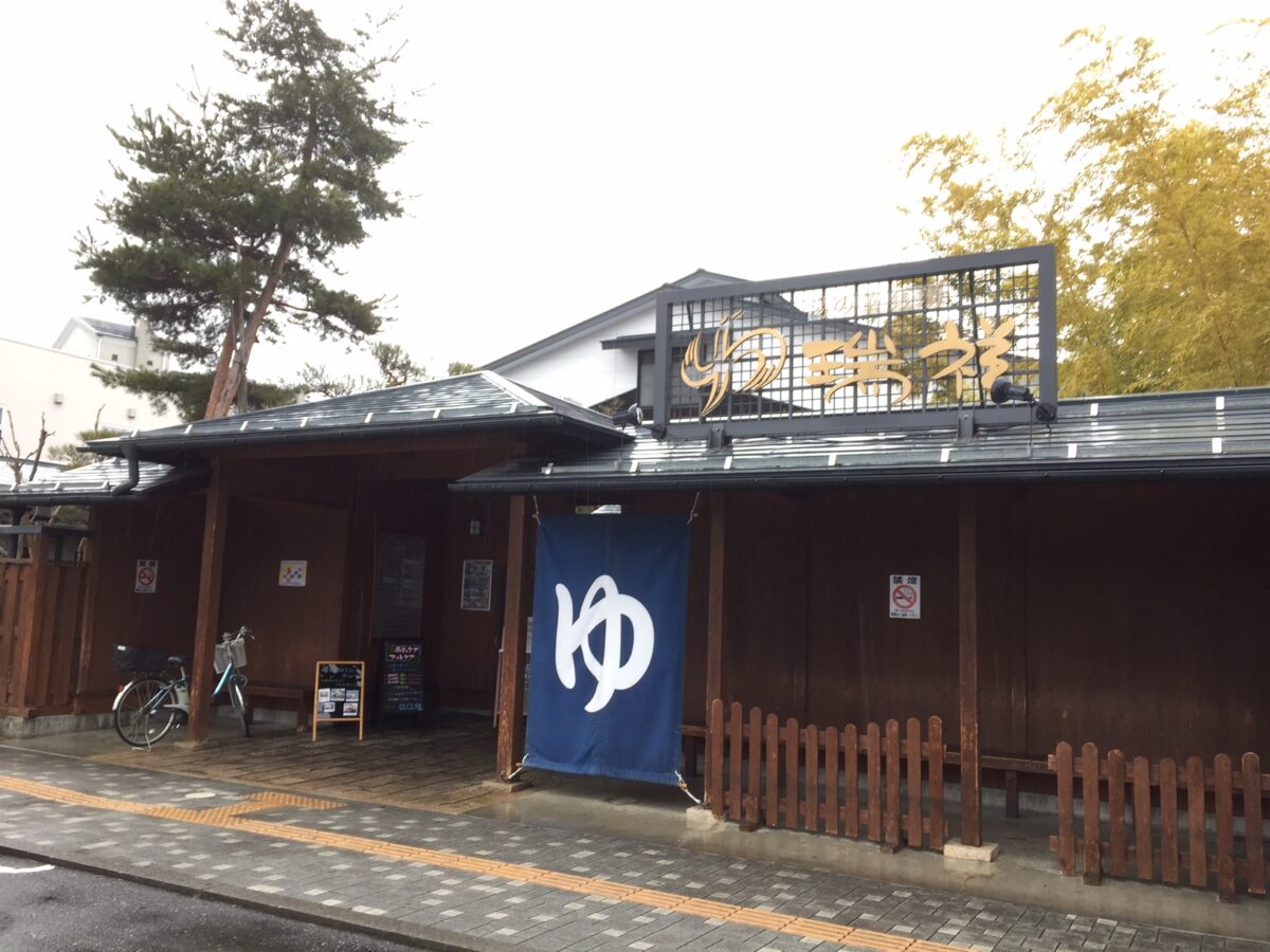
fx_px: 1064
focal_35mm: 29
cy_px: 476
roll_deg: +0.0
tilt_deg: +6.7
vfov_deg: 48.2
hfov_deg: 61.7
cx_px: 635
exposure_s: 1/60
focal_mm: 4.15
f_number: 2.2
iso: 32
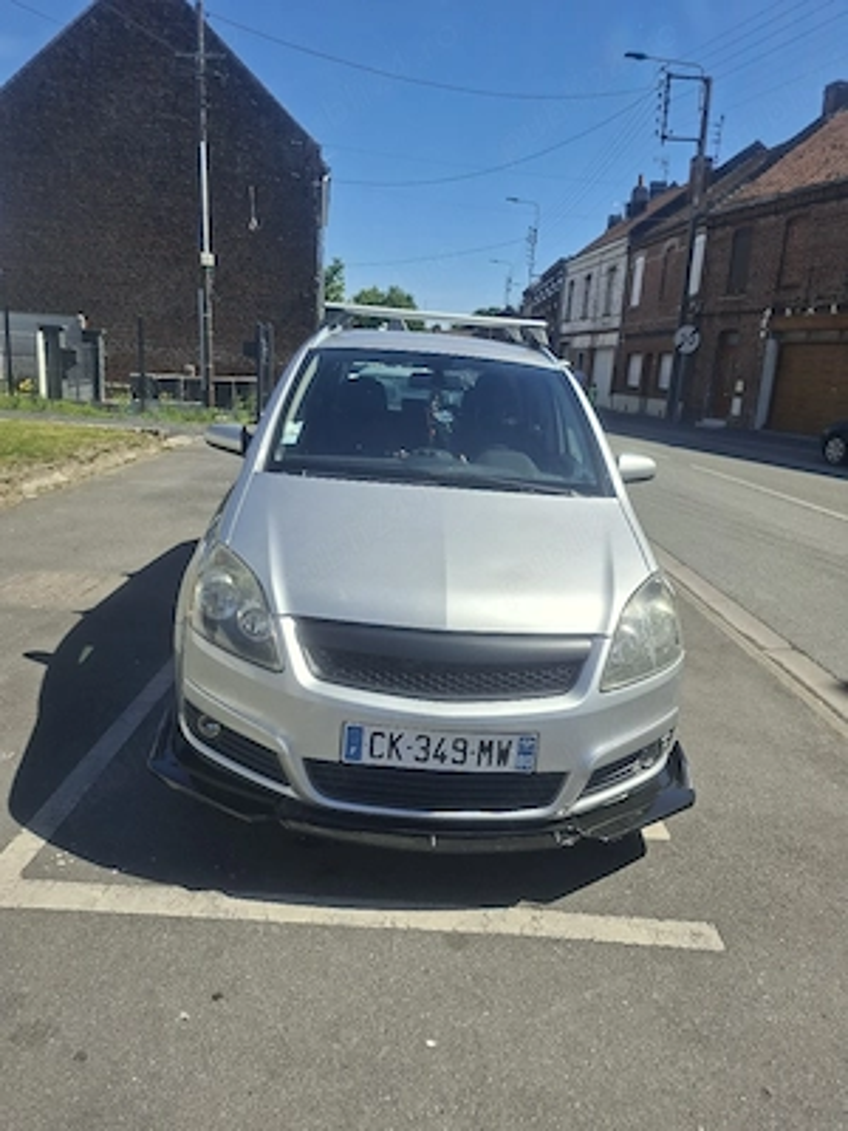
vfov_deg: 73.9
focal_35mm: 23
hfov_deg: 58.9
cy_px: 566
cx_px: 424
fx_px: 751
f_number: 1.8
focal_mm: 5.54
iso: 50
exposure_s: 1/2500
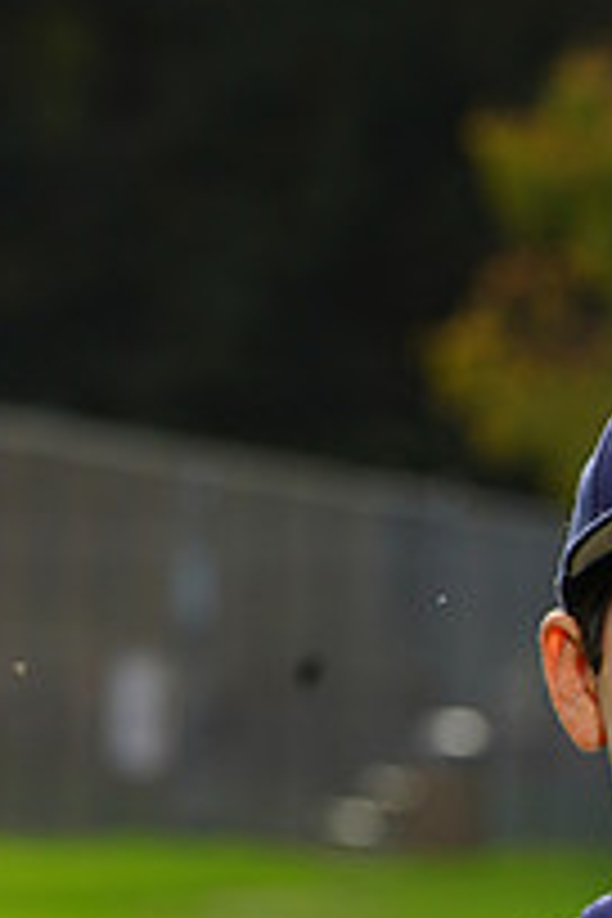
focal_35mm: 558
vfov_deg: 3.7
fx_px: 14228
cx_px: 736
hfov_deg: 2.5
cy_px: 1242
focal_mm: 196
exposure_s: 1/250
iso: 200
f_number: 9
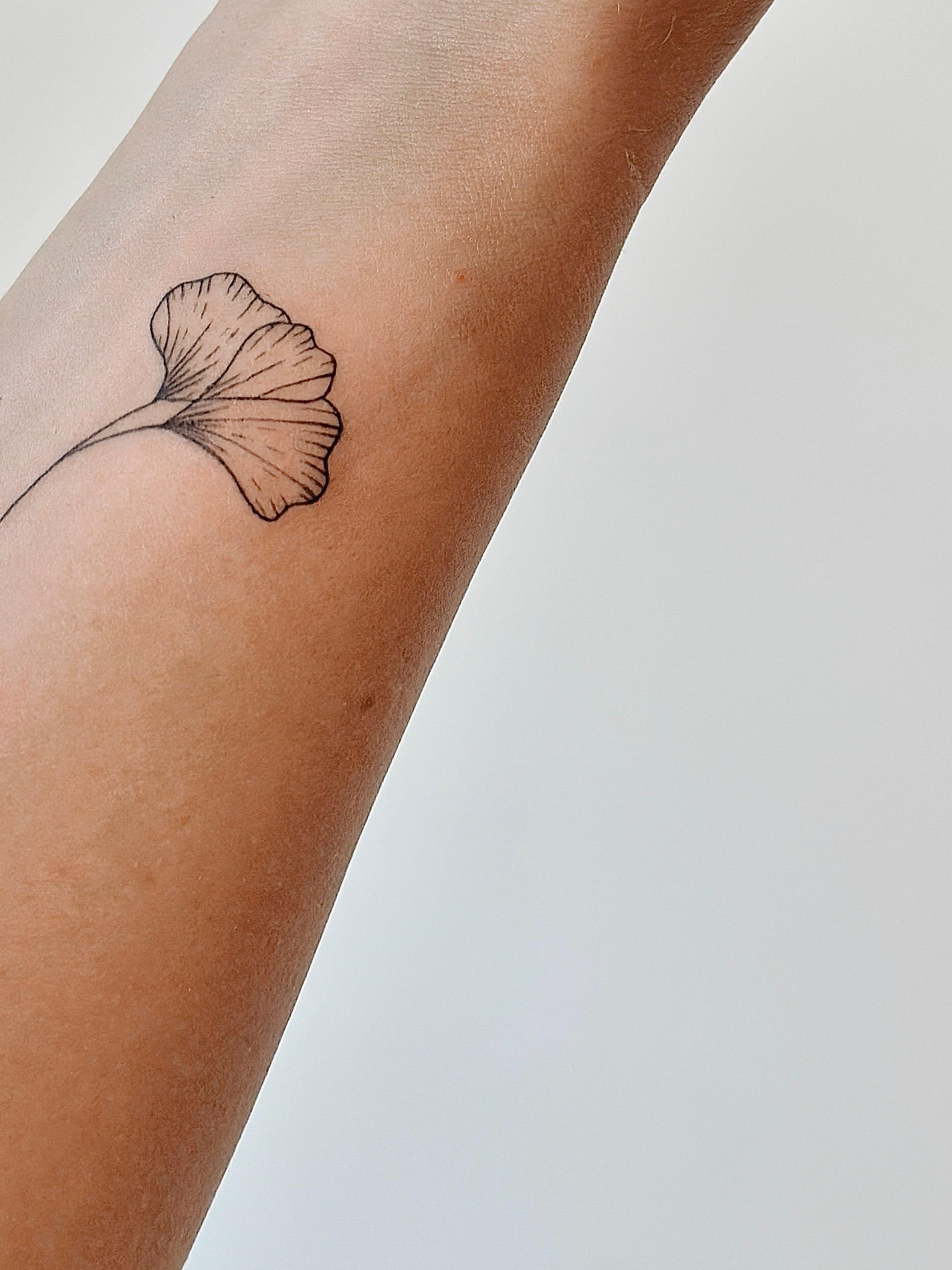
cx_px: 241
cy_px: 399
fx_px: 2823
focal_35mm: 77
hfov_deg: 19.0
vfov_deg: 25.2
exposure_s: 1/430
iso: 80
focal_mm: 6.86
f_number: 1.8
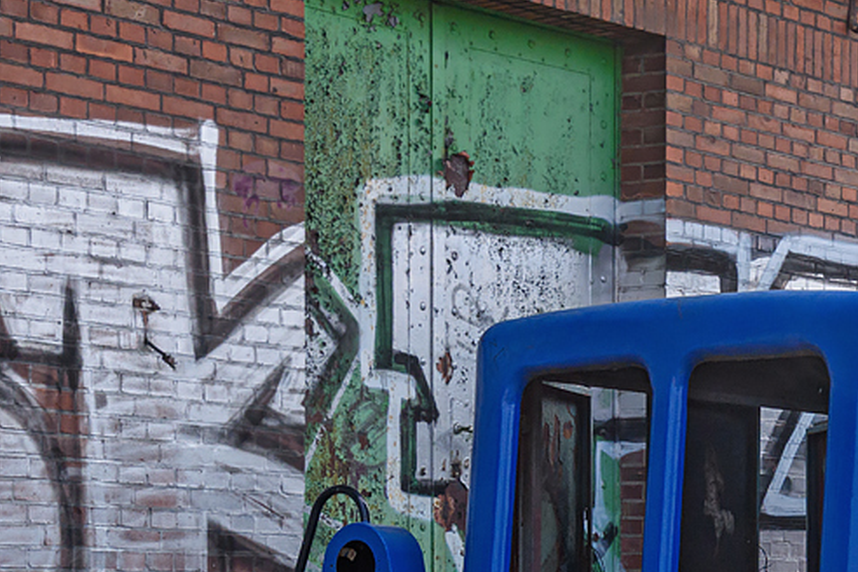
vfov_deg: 11.5
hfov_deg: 17.1
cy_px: 637
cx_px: 844
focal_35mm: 117
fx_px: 2788
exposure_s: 1/500
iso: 200
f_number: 8
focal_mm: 32
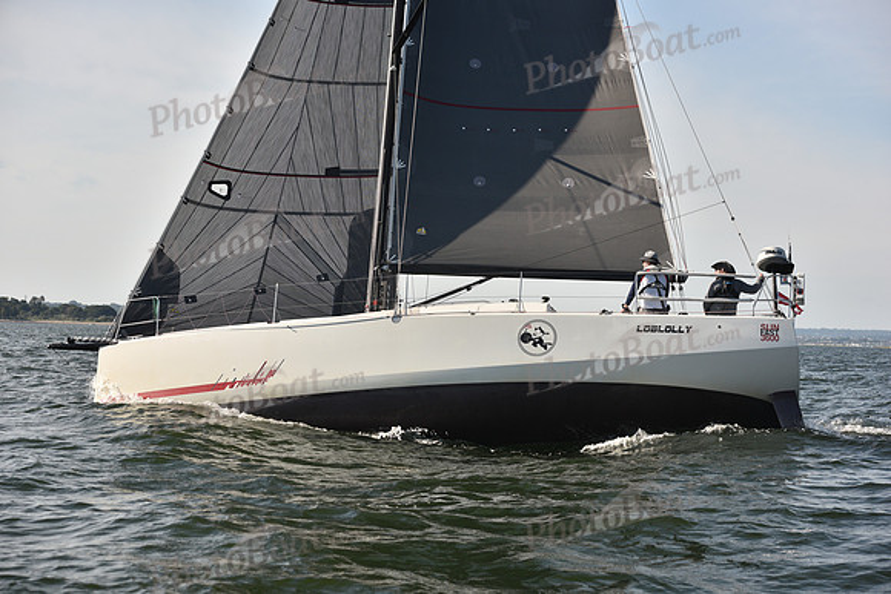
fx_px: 1733
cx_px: 446
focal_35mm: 70
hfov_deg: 28.8
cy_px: 297
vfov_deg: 19.5
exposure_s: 1/640
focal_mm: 70
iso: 250
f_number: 5.6
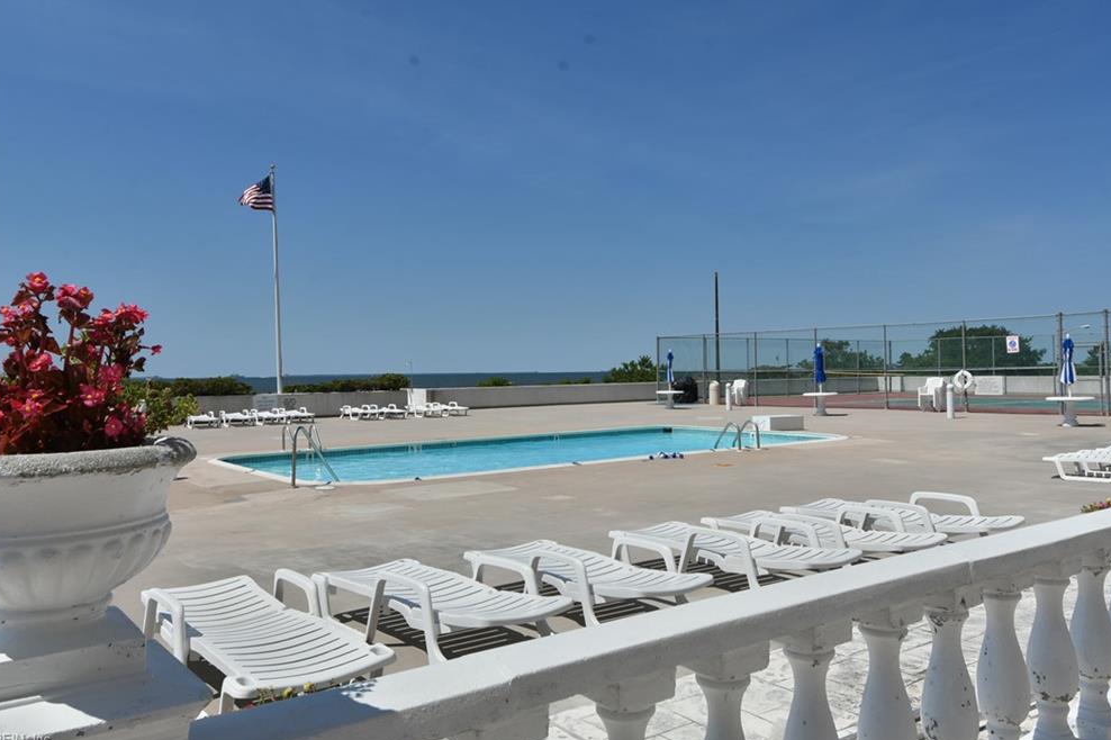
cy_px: 365
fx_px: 864
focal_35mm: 28
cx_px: 566
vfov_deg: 46.4
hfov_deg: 65.5
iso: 200
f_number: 13
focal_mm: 18
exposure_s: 1/500
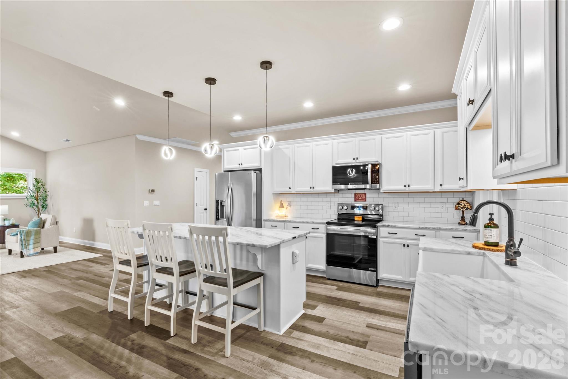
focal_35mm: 16
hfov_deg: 96.7
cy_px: 190
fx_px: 252
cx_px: 284
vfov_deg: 73.7
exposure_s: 1
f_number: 16
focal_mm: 16
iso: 100
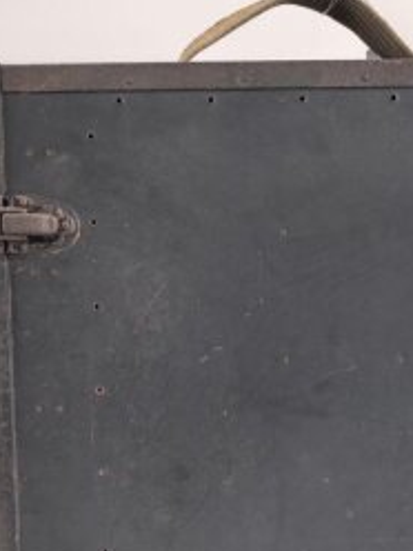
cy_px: 413
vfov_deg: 30.7
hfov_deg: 23.5
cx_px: 286
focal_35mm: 62
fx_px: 986
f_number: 2
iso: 50
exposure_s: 1/100
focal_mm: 8.5
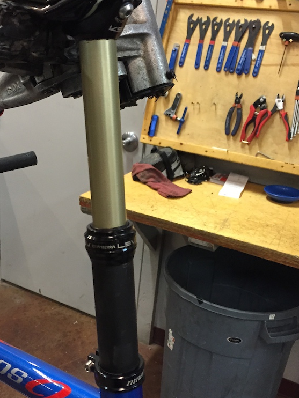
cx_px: 126
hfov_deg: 35.9
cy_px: 218
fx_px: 460
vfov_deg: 46.7
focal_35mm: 40
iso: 250
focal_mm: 4.15
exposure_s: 1/30
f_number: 2.2
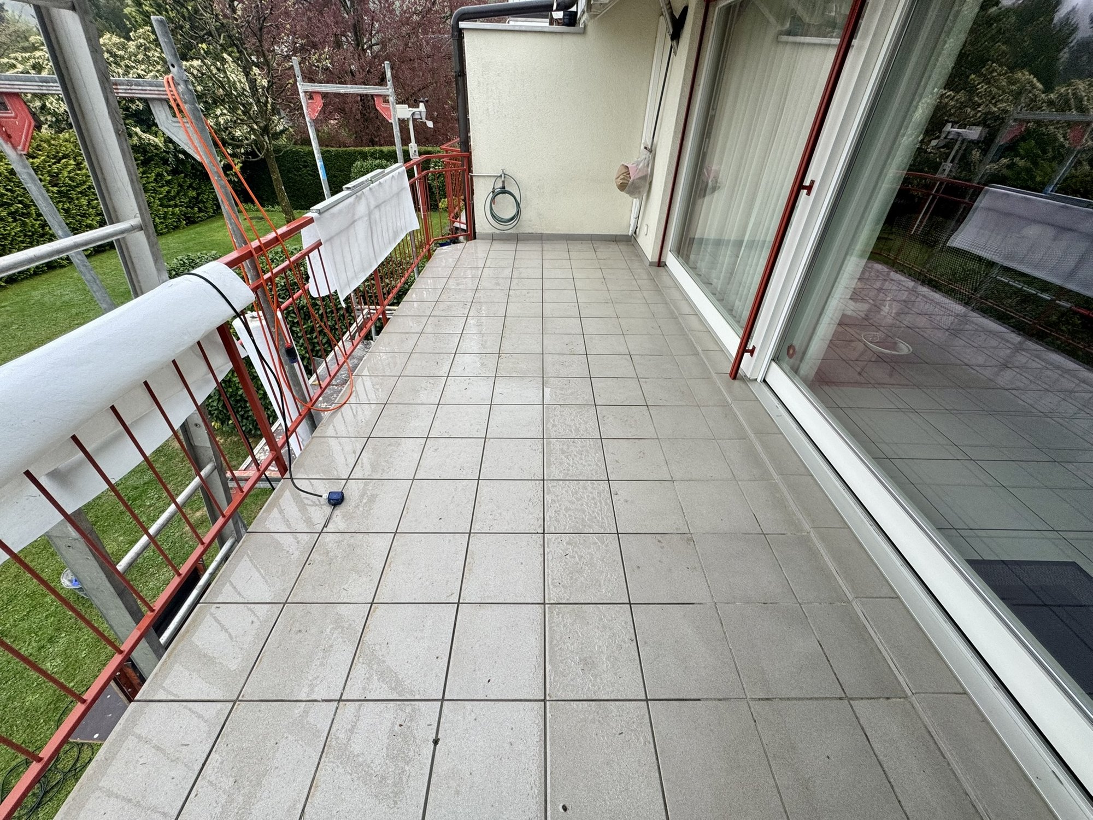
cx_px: 546
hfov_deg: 102.1
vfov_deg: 85.7
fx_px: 442
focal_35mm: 14
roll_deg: -2.1
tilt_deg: -36.6
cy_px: 410
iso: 100
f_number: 2.2
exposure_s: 1/99
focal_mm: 2.22
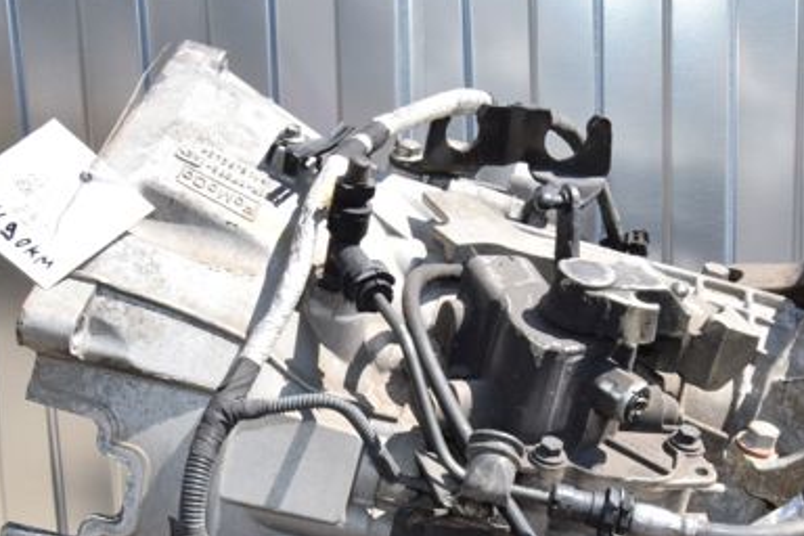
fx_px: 1563
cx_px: 477
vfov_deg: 19.3
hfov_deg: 28.8
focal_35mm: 70
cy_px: 419
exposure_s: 1/200
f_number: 18
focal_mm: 28
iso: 800
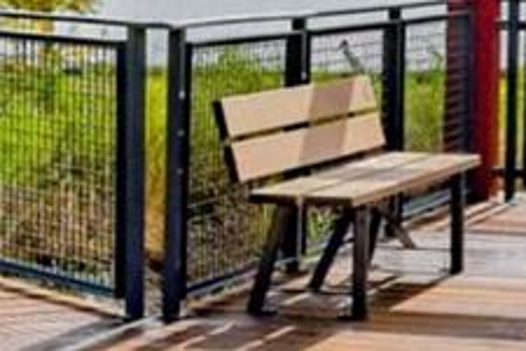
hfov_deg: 12.0
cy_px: 29
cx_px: 411
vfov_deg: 8.0
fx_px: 2498
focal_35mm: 171
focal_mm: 24
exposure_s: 1/500
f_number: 11
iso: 200
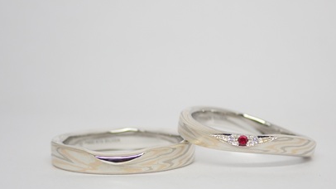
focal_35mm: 93
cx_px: 183
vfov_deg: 13.0
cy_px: 139
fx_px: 828
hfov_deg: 22.9
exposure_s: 1/125
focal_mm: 13.65
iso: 200
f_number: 4.1
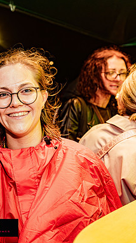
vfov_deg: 40.6
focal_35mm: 51
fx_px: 327
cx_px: -36
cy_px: 120
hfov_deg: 21.5
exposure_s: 1/60
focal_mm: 32
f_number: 3.5
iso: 1000
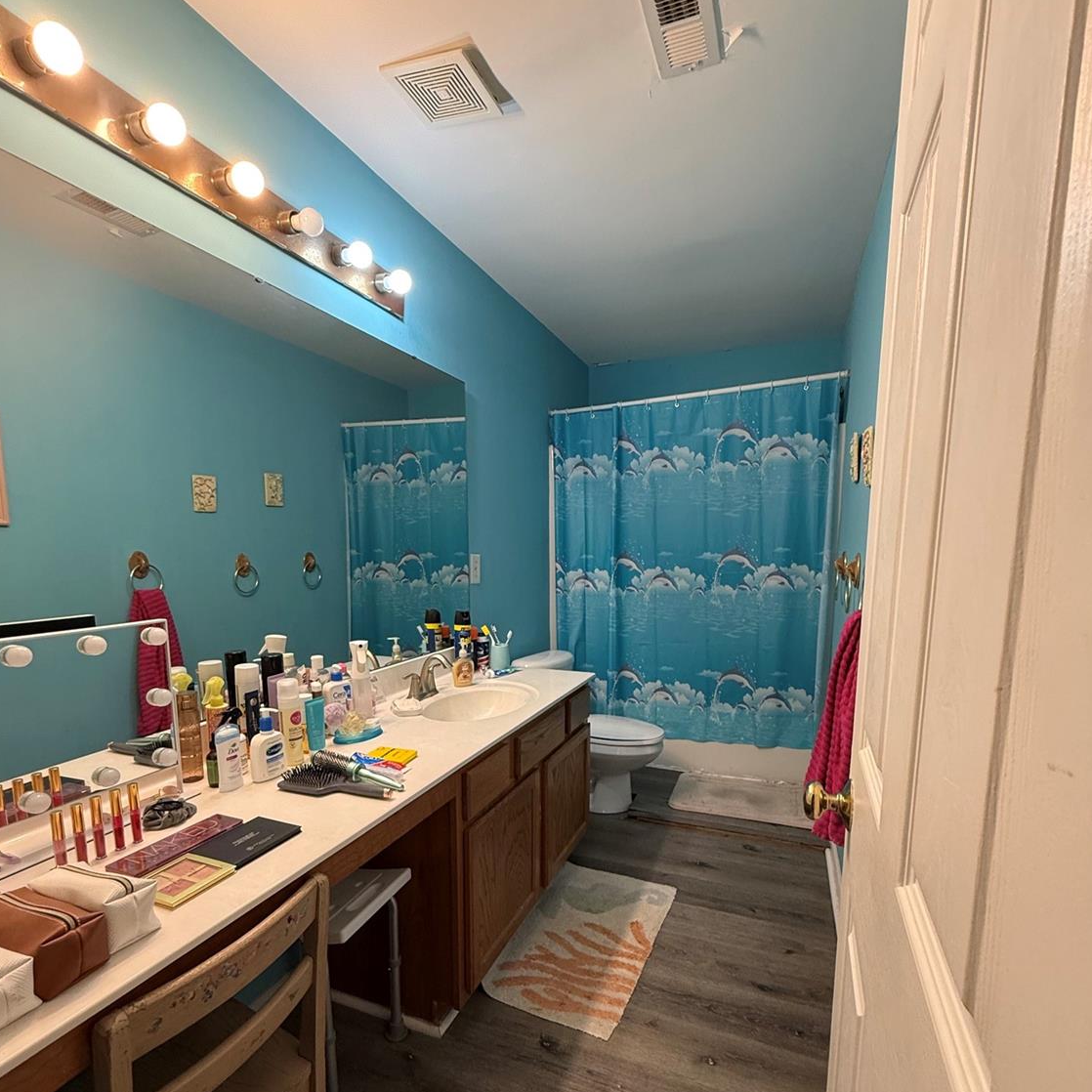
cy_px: 638
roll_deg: -0.1
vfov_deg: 83.2
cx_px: 540
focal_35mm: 17
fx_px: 607
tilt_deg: -7.5
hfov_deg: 84.0
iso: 250
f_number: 2.2
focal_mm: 2.22
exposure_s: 1/60
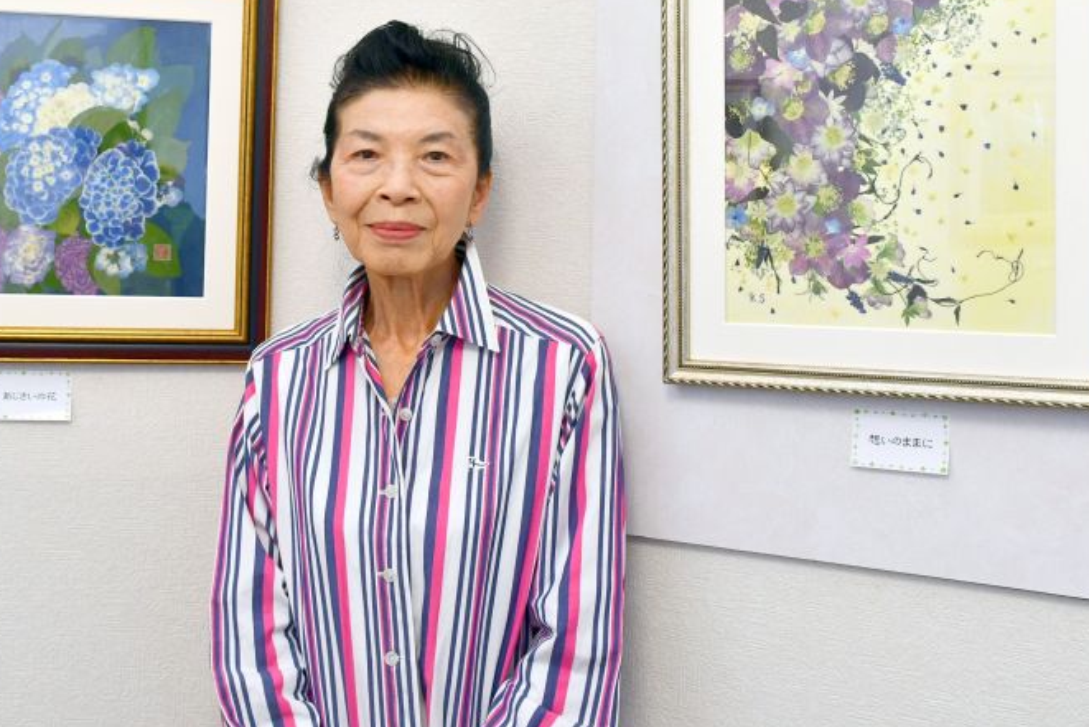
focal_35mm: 49
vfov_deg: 27.4
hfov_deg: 40.2
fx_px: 1482
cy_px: 237
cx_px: 453
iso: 800
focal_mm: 24
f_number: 5.6
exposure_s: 1/30
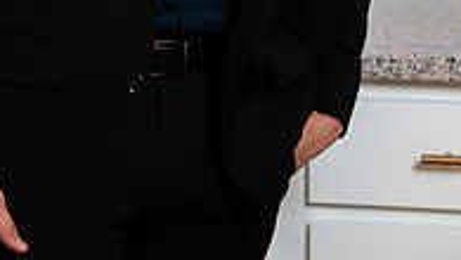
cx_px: 161
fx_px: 2508
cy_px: -189
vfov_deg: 5.8
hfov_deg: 10.5
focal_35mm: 205
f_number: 2.8
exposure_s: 1/160
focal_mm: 85
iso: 50
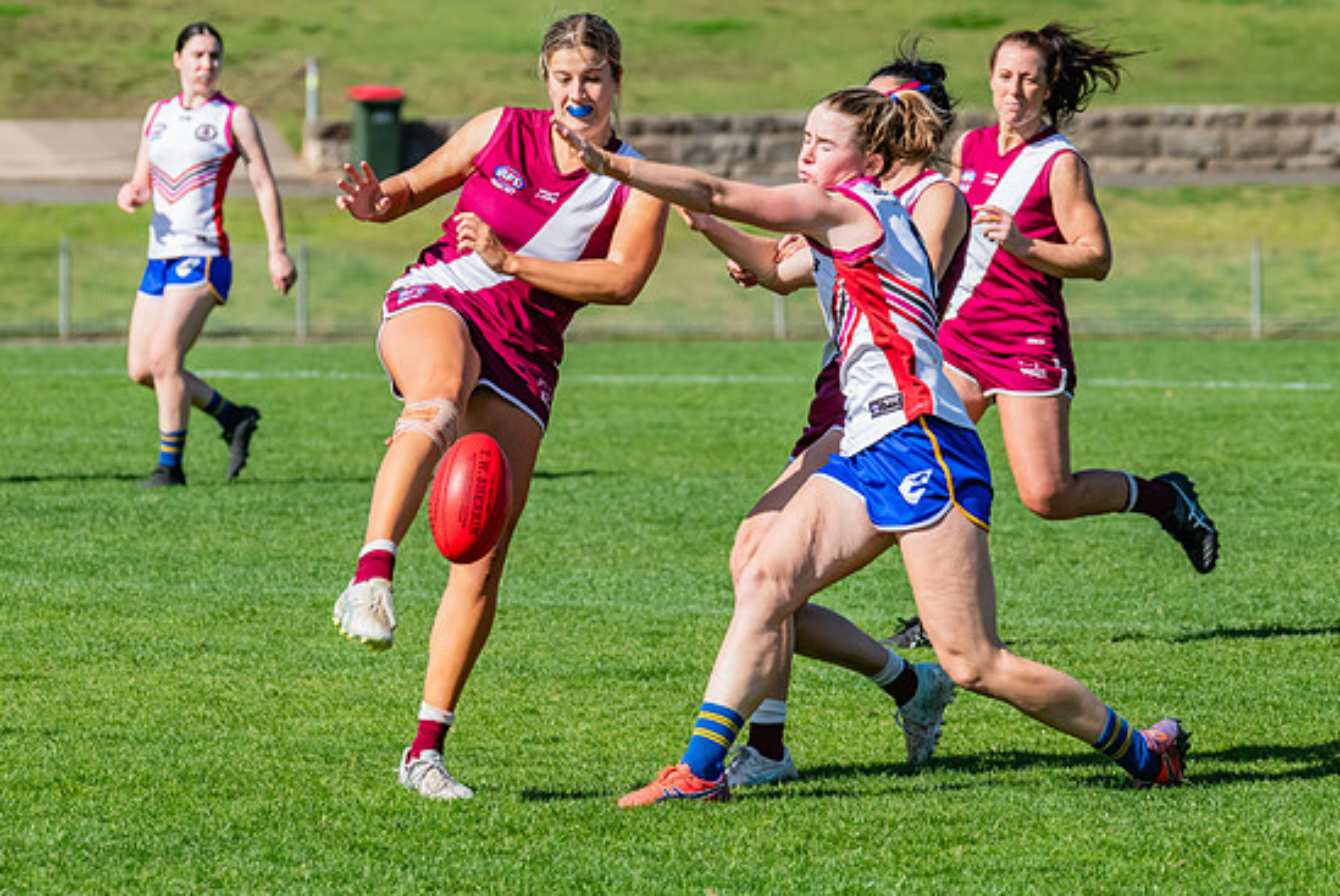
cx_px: 619
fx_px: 14565
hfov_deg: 5.3
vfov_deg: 3.5
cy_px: 402
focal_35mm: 391
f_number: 10
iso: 800
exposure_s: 1/1250
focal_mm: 290
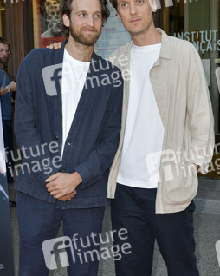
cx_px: 112
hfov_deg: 25.8
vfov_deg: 31.9
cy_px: 119
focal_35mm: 59
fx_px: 481
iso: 640
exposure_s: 1/200
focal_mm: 50
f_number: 6.3
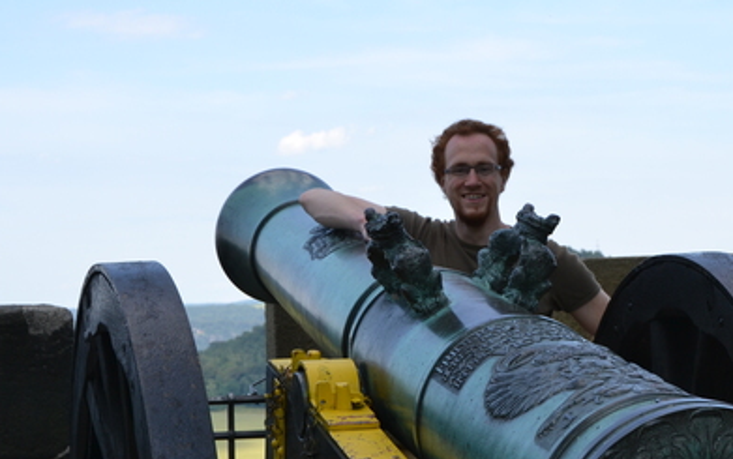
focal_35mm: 95
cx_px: 519
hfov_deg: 21.7
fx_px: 1899
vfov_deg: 13.8
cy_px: 299
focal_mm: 38
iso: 200
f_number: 8
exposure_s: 1/250
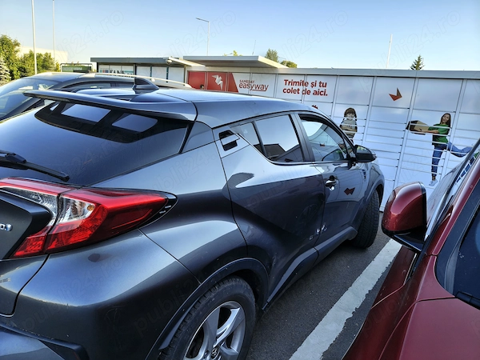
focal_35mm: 24
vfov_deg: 56.8
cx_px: 240
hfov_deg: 71.6
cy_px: 180
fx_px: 333
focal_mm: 5.56
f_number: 1.8
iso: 100
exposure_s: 1/195
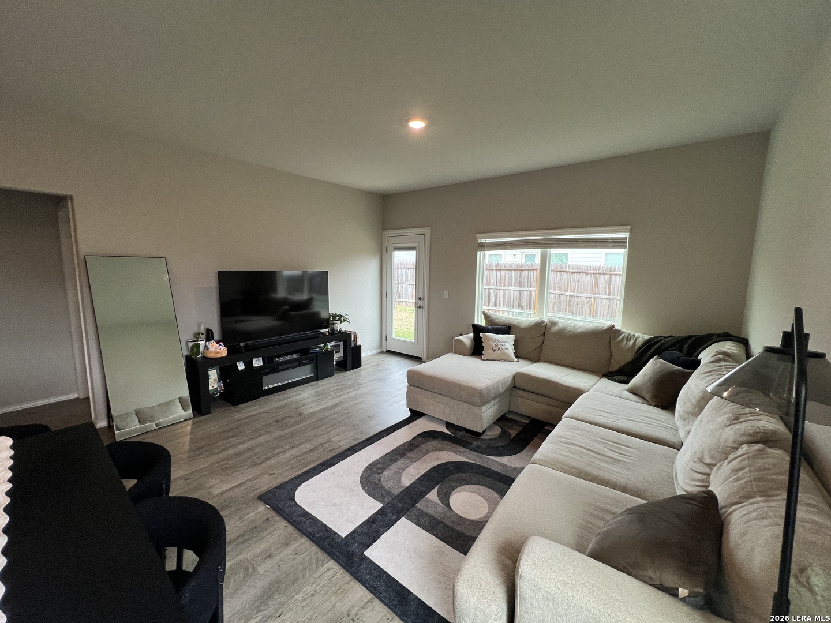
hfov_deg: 106.2
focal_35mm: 13
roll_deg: -1.2
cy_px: 312
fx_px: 312
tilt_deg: -7.9
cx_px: 416
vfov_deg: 89.9
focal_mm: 1.57
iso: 100
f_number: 1.8
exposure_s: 1/120
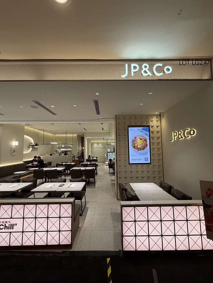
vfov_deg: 102.1
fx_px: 115
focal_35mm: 14
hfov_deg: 85.7
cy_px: 142
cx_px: 106
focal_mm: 2.22
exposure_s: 1/120
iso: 200
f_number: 2.2
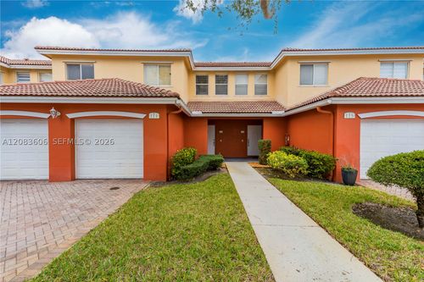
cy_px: 141
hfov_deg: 96.8
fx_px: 188
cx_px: 212
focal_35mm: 16
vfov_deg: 73.7
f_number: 7.1
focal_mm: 16
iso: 100
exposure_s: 1/125
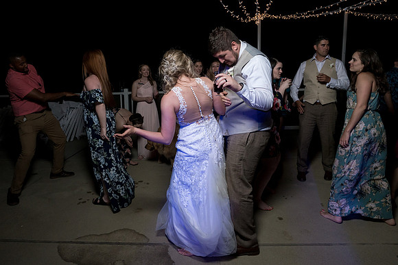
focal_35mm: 22
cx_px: 186
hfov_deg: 77.3
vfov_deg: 55.7
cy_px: 102
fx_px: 249
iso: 2000
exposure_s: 1/250
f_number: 5.6
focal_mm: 17
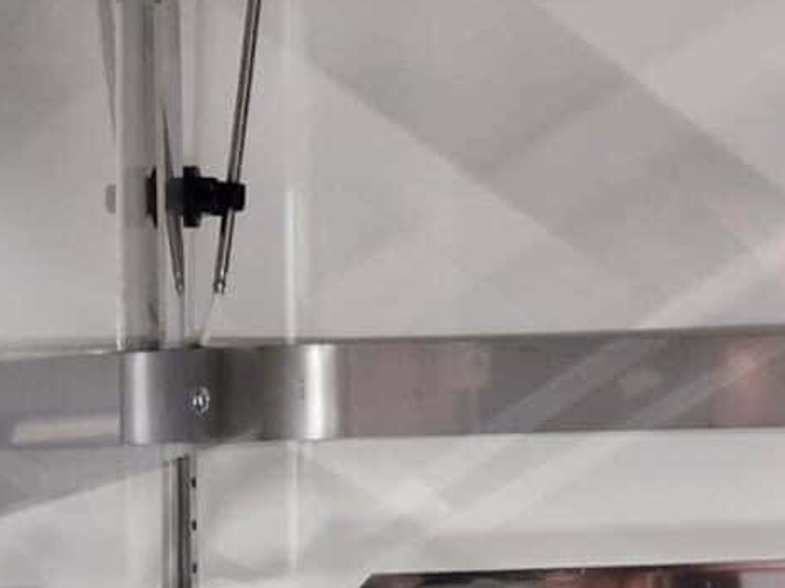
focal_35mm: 126
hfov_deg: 15.1
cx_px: 963
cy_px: 286
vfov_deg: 11.8
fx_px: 2857
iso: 400
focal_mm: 5.4
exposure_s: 1/100
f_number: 1.8
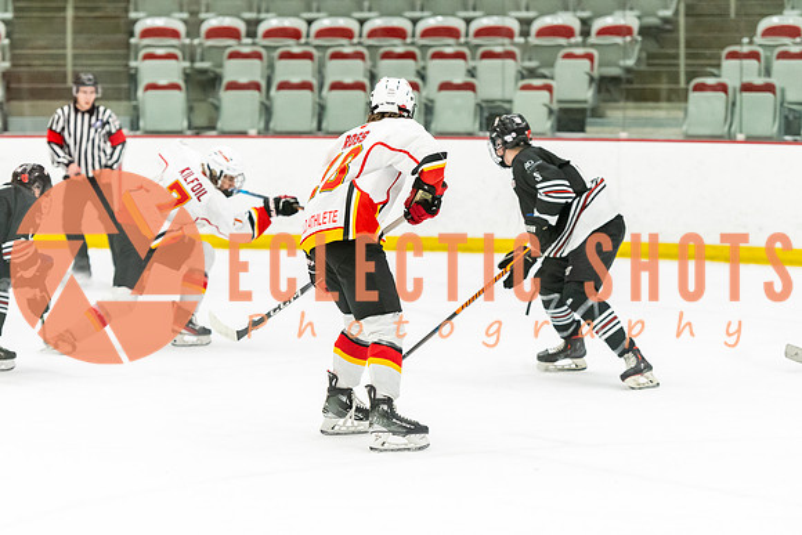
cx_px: 347
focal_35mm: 152
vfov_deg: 9.0
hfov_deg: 13.5
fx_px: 3397
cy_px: 256
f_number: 2.8
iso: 3200
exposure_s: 1/640
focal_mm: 122
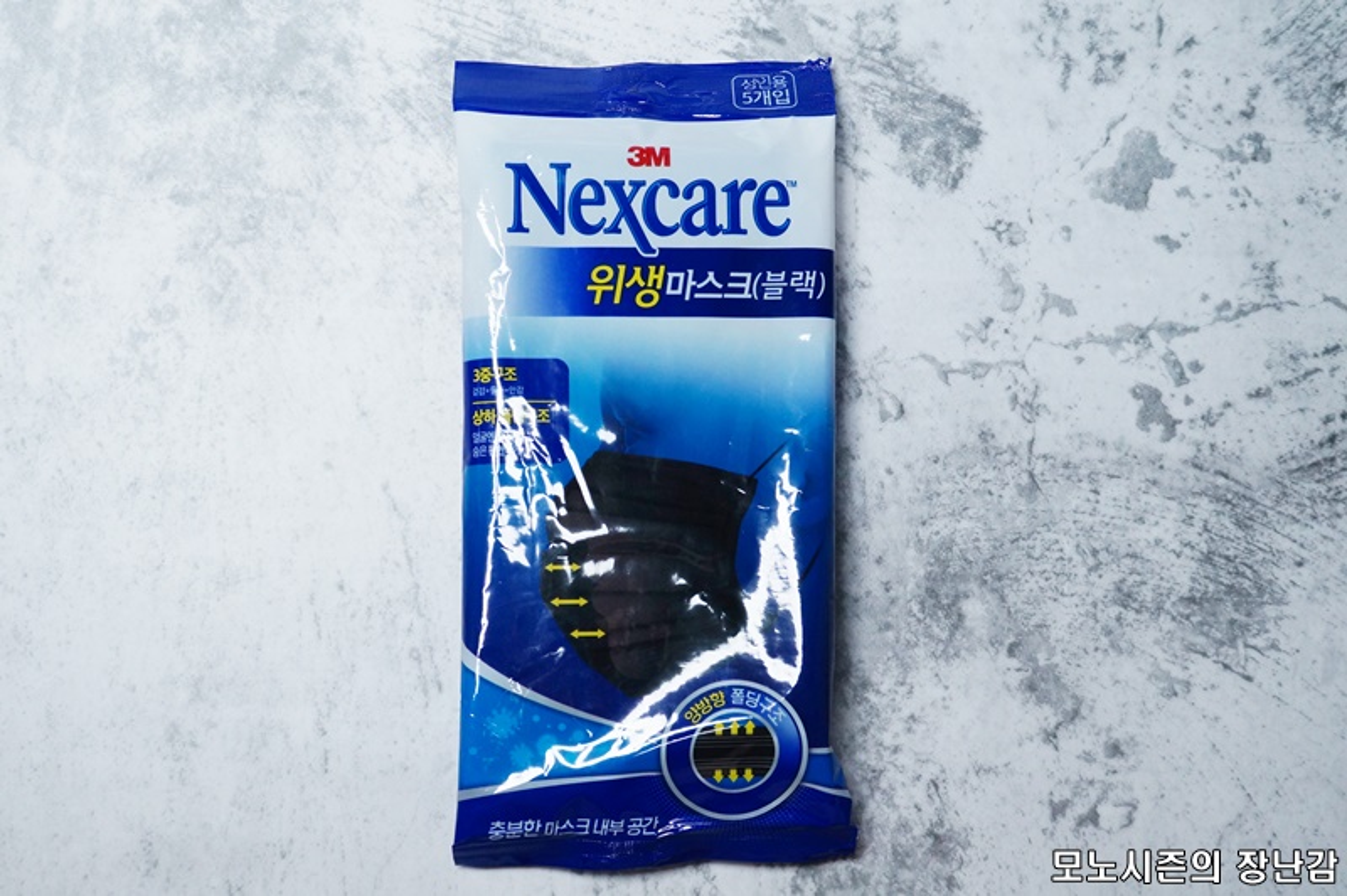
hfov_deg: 43.6
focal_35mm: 45
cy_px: 448
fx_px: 1682
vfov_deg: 29.8
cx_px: 674
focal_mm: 30
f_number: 7.1
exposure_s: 1/200
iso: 400
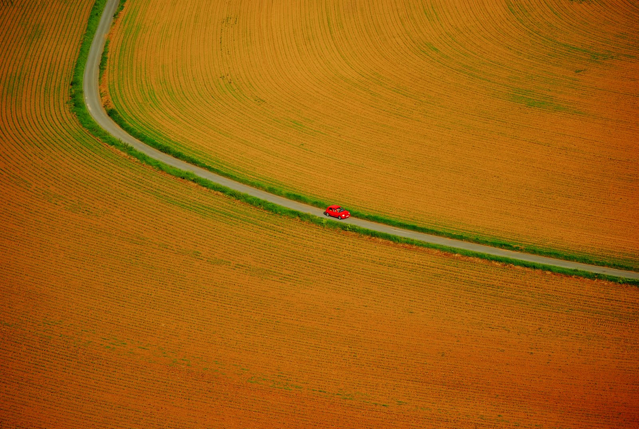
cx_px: 320
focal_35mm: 147
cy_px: 214
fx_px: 2615
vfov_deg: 9.4
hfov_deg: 13.9
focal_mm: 98
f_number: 5
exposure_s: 1/500
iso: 100
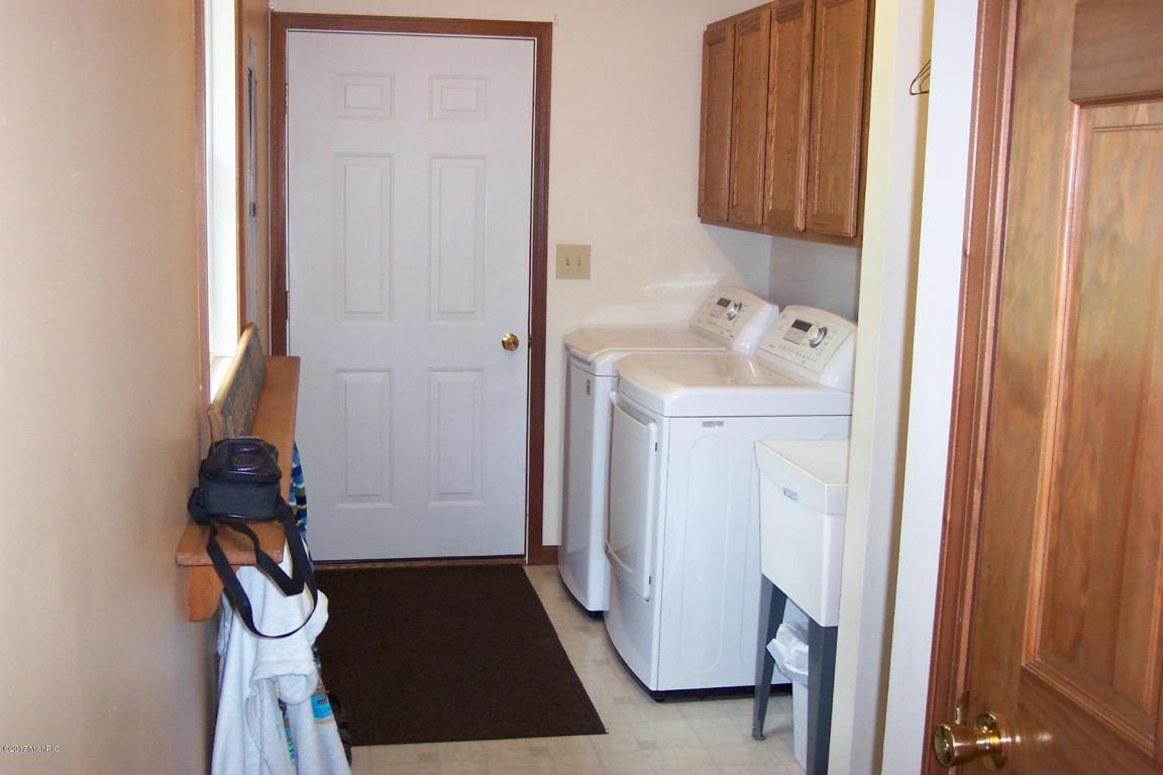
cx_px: 582
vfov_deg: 35.1
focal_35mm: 38
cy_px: 388
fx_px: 1228
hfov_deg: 50.7
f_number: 2.8
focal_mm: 8
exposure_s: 1/20
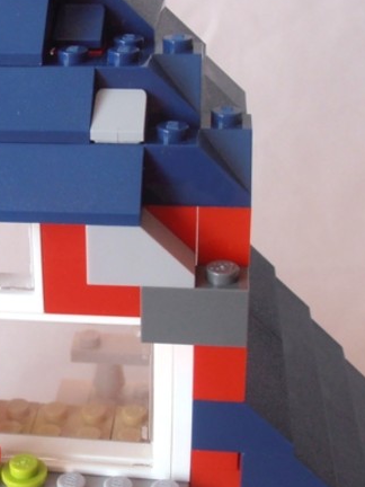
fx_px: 1083
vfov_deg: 25.3
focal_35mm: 77
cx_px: 57
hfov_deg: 18.9
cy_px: 240
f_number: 3.9
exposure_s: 1/25
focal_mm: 6.61
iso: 125
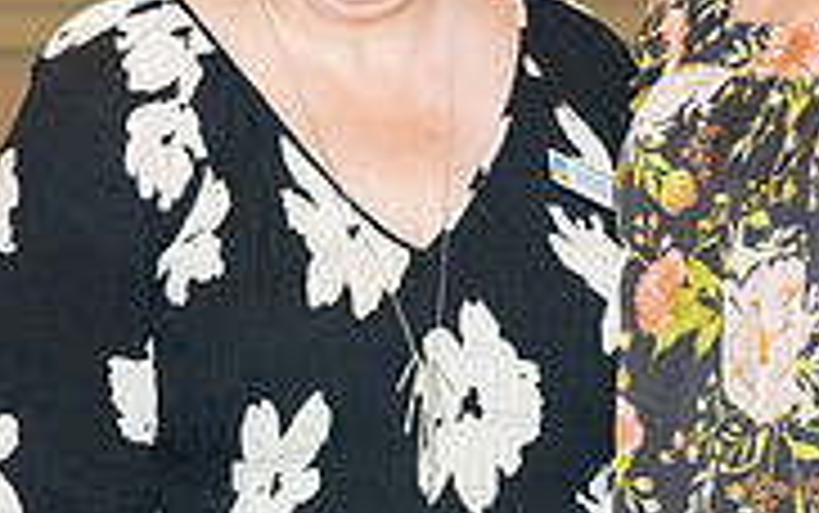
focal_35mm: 208
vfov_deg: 6.3
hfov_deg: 10.0
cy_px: 169
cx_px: 860
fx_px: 4646
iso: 1000
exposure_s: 1/100
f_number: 5.6
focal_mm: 64
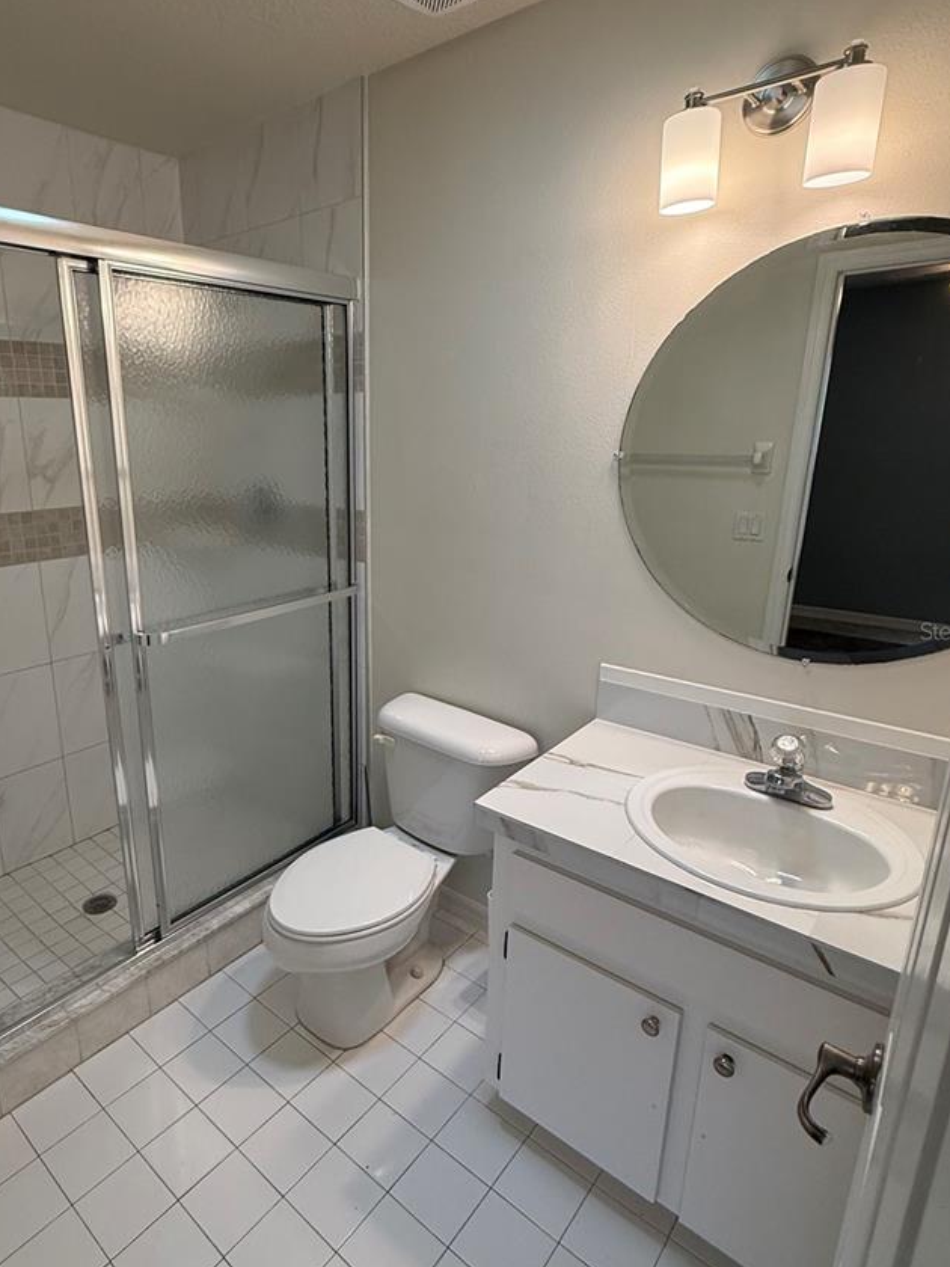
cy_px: 630
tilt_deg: -15.7
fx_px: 732
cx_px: 348
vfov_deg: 81.7
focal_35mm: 20
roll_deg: -0.6
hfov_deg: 64.9
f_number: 2.2
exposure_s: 1/120
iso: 160
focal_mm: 2.22
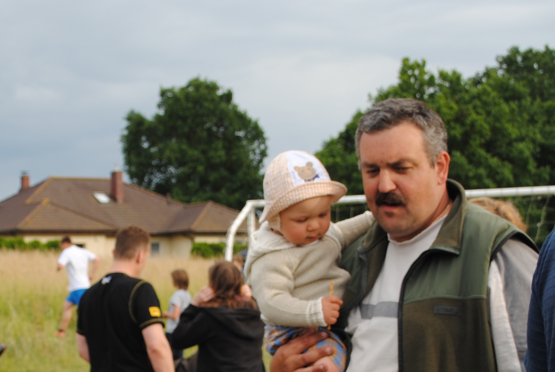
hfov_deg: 19.9
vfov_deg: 13.3
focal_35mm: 102
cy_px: 357
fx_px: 1575
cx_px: 146
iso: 110
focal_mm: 30
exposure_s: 1/125
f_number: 5.6
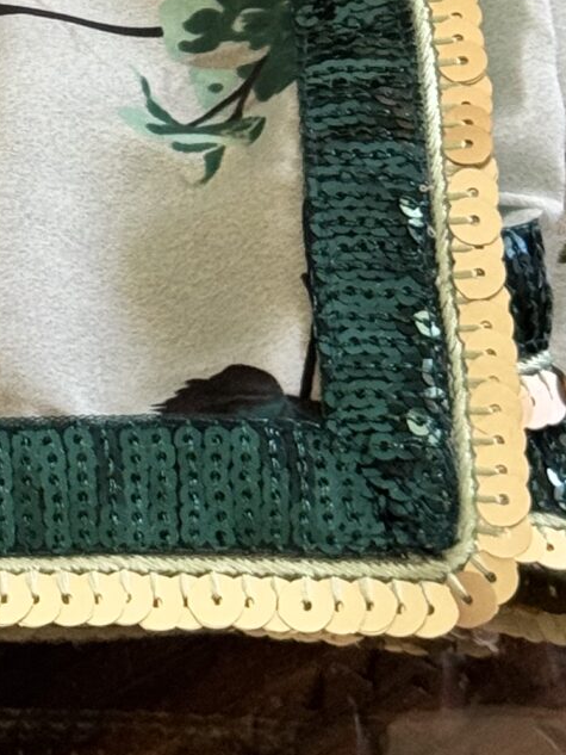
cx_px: -444
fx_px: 4228
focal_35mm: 194
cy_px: -611
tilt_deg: -58.3
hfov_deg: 7.4
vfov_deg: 9.7
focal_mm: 6.76
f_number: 1.78
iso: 160
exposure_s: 1/60
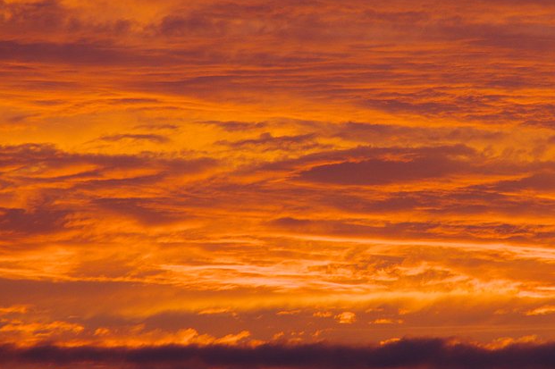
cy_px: 168
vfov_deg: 4.1
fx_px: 5142
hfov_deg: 6.2
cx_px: 399
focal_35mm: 334
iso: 800
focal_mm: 135
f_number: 6.3
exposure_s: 1/80
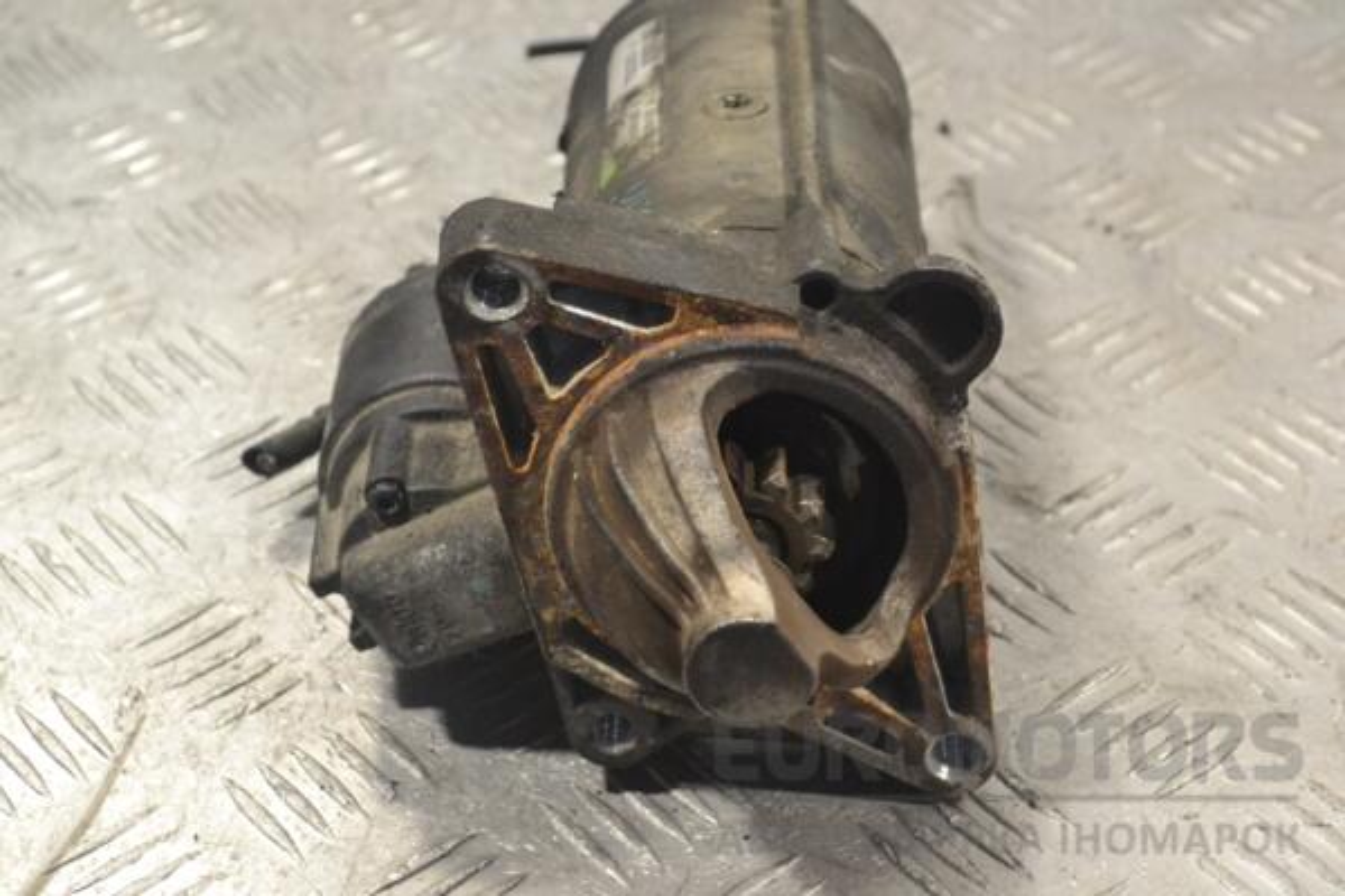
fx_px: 3082
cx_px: 672
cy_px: 448
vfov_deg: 16.6
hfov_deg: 24.6
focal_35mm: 82
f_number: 8
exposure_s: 1/250
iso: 3200
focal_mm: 55
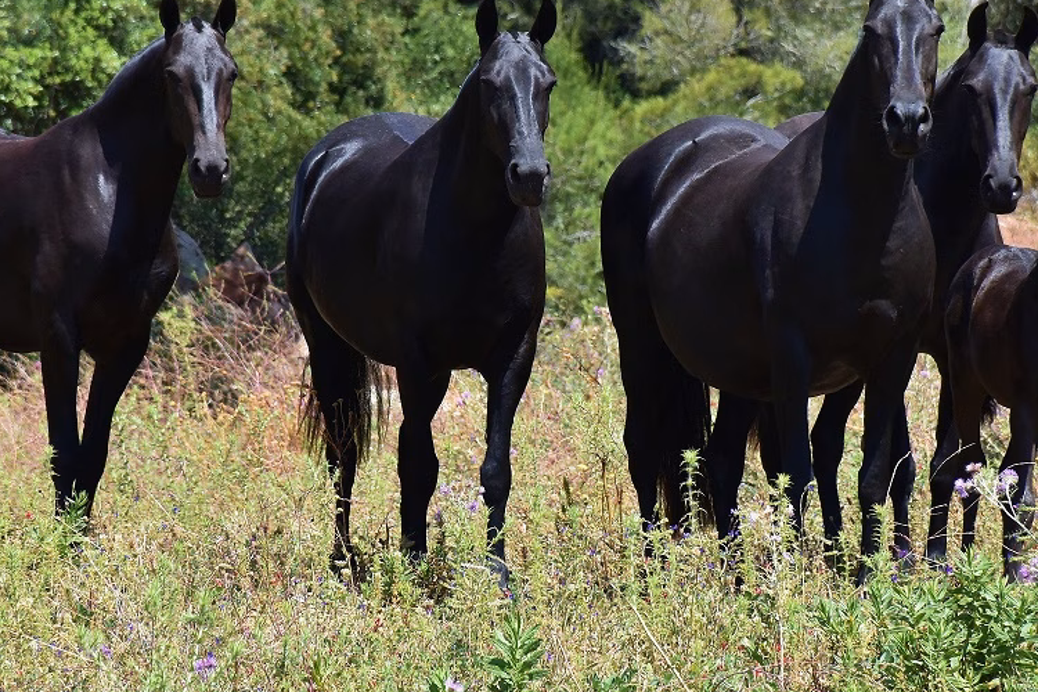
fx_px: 12109
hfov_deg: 4.9
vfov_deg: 3.3
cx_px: 567
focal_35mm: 420
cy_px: 190
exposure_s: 1/1000
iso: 640
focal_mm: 140
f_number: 8
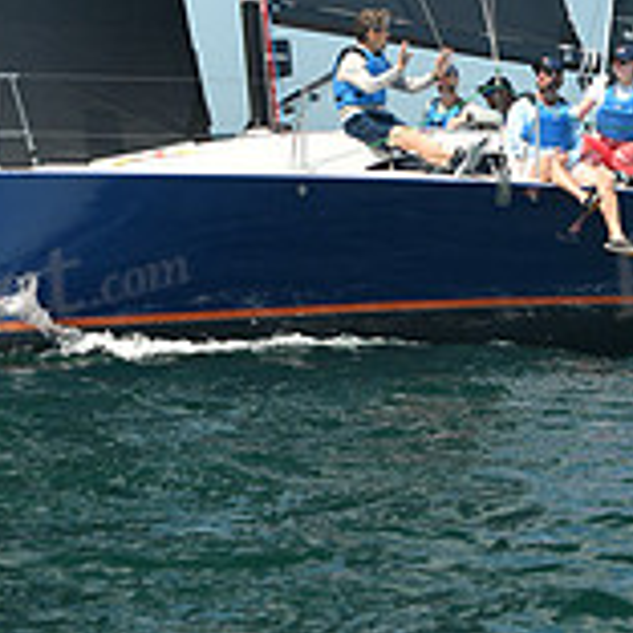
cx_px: 402
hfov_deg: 6.9
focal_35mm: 253
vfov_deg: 6.9
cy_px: 59
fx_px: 5234
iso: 320
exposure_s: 1/640
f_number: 5.6
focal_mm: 80
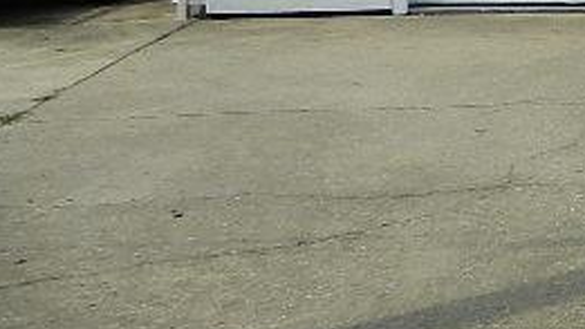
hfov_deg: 16.8
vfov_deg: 11.2
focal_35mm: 107
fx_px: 1660
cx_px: 1031
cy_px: -40
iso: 80
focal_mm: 4.5
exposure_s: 1/160
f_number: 8.7
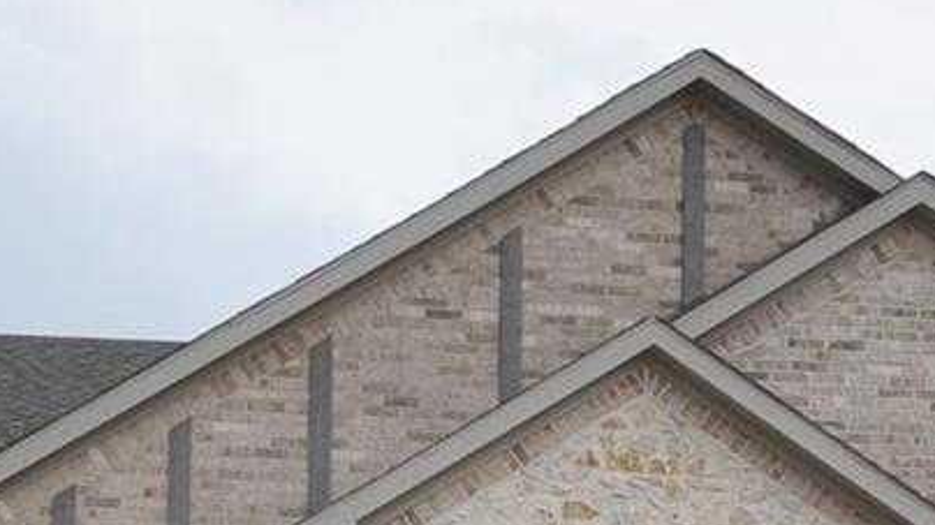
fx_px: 2173
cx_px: 211
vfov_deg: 12.3
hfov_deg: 24.0
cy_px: 1015
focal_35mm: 88
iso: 100
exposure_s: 1/80
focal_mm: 11
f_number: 5.6
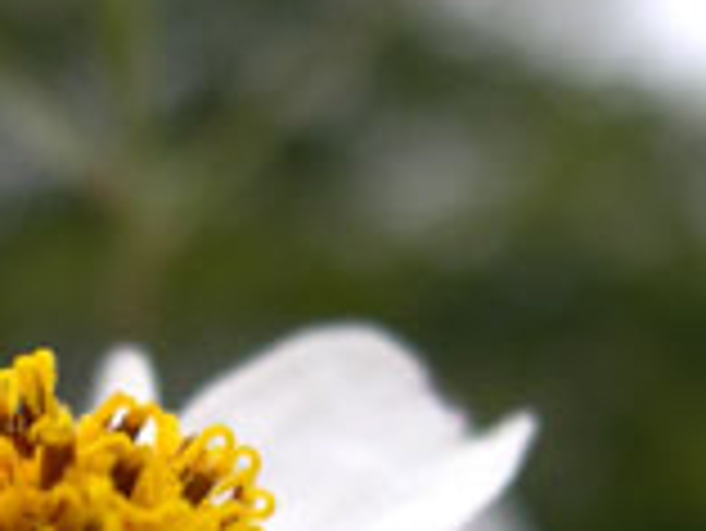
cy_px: 657
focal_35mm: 97
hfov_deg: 19.8
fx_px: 1980
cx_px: 58
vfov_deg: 14.7
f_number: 2.8
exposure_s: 1/459
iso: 100
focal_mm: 8
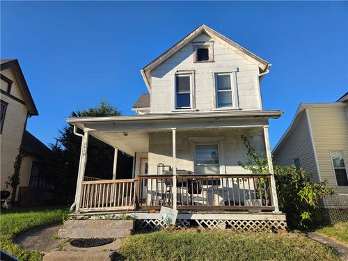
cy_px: 130
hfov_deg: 73.9
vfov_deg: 58.9
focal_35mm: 23
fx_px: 231
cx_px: 174
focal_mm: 5.4
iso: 80
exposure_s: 1/2607
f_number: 1.8
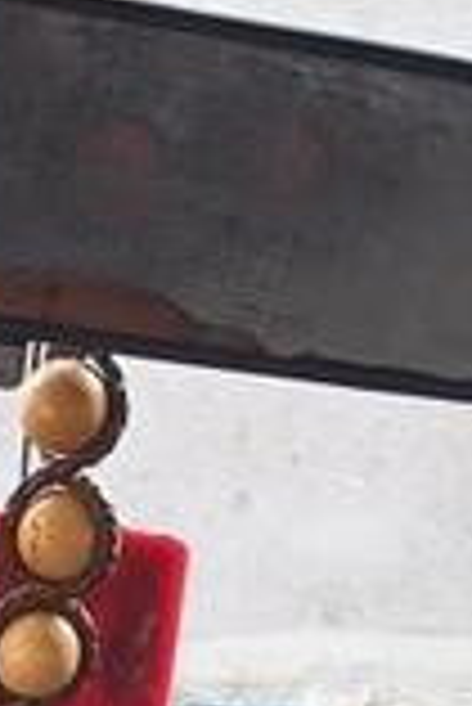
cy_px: 1515
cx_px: -400
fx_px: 3159
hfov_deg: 8.2
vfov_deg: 11.3
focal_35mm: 161
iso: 430
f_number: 1.8
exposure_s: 1/50
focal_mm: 4.27
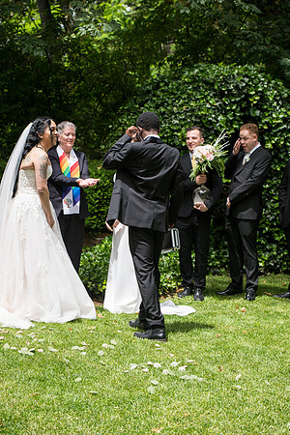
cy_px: 218
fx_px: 846
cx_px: 145
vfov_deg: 28.8
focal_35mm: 70
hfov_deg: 19.5
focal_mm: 70
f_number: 4
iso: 100
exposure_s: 1/400
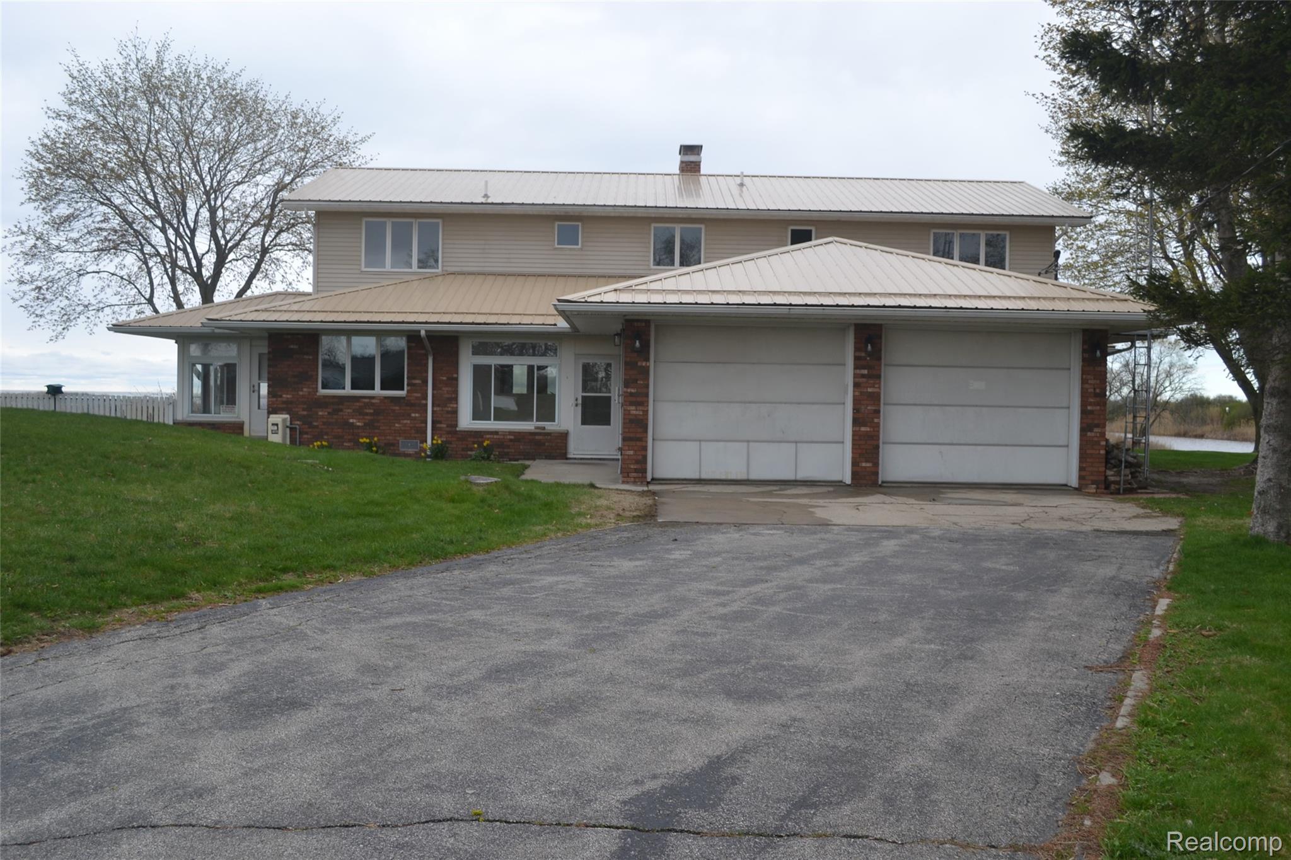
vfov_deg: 40.0
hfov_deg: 57.2
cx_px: 646
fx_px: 1183
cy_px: 430
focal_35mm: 33
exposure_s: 1/160
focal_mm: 22
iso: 100
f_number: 6.3
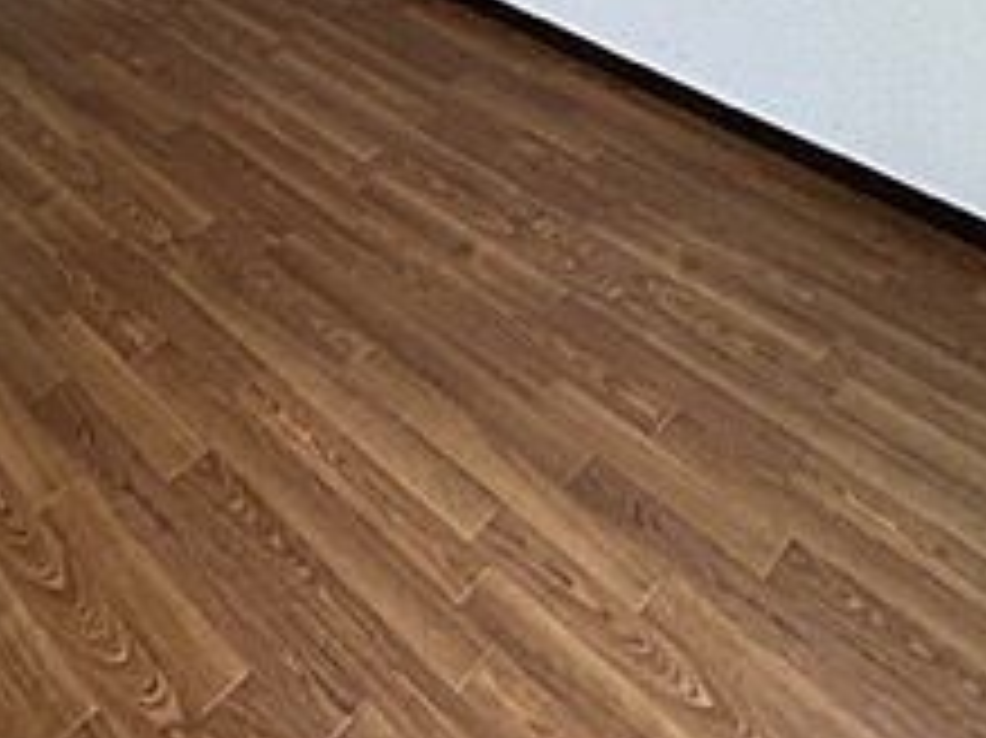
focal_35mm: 38
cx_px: 315
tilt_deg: -17.6
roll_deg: -0.2
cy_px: -230
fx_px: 1082
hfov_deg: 48.0
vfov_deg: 29.8
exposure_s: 1/121
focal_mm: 1.57
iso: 100
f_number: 1.8
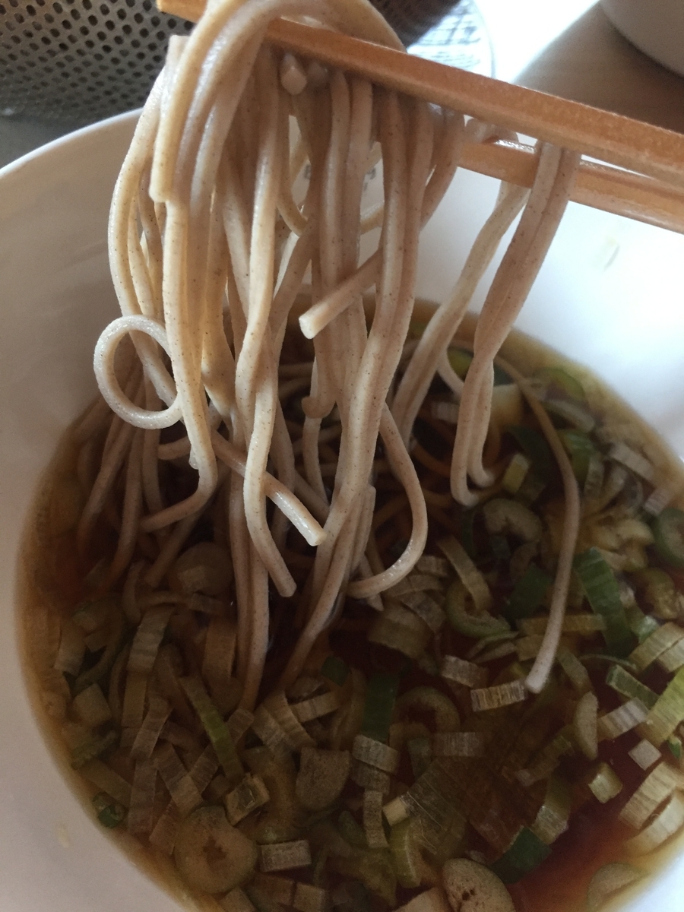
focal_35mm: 29
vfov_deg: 61.7
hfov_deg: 48.2
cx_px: 342
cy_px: 456
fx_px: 764
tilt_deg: -55.6
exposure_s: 1/30
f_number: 2.2
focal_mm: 4.15
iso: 125
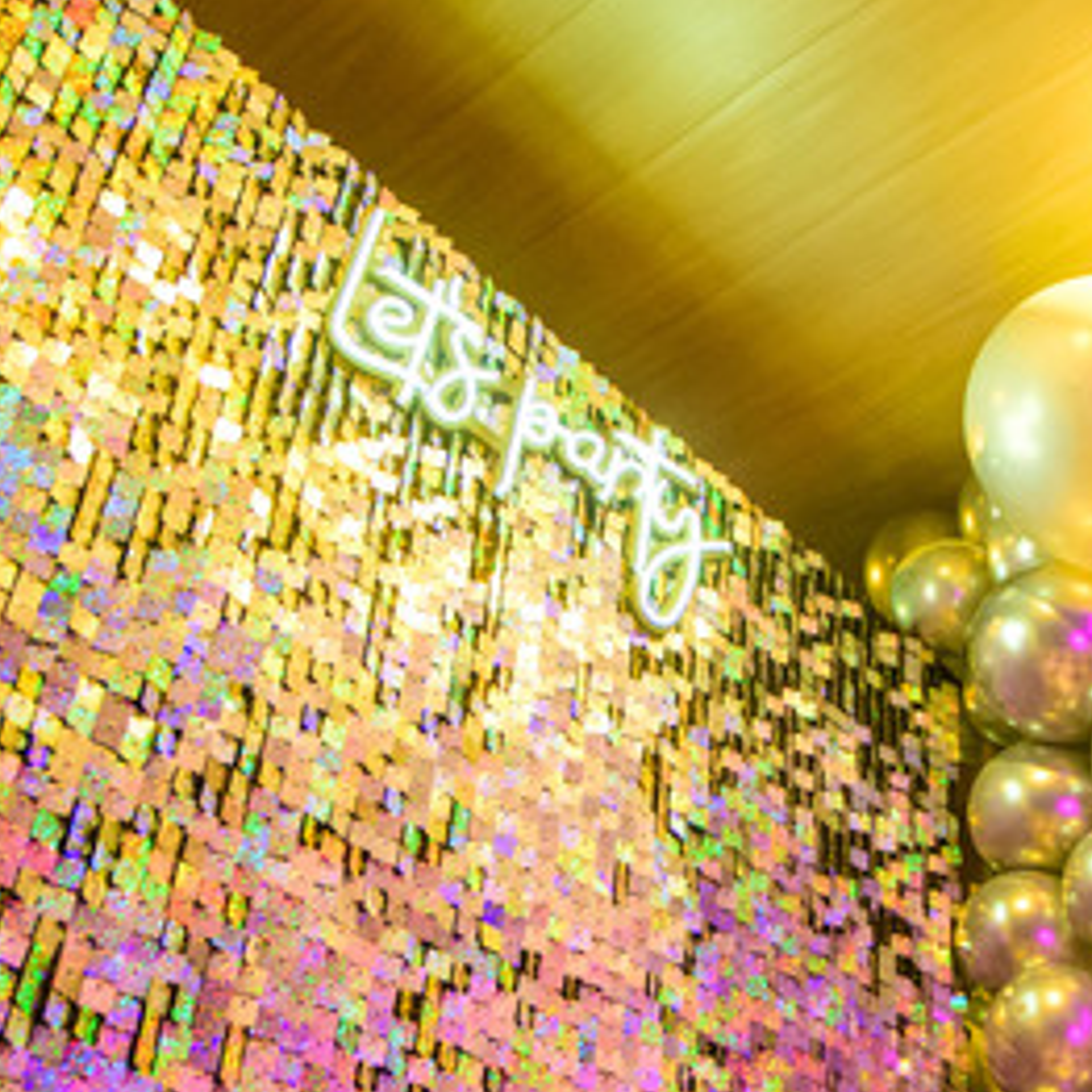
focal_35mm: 53
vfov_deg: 32.2
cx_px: 588
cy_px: 548
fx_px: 1892
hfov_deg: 32.2
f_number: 2.8
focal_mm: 17
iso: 2500
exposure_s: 1/100
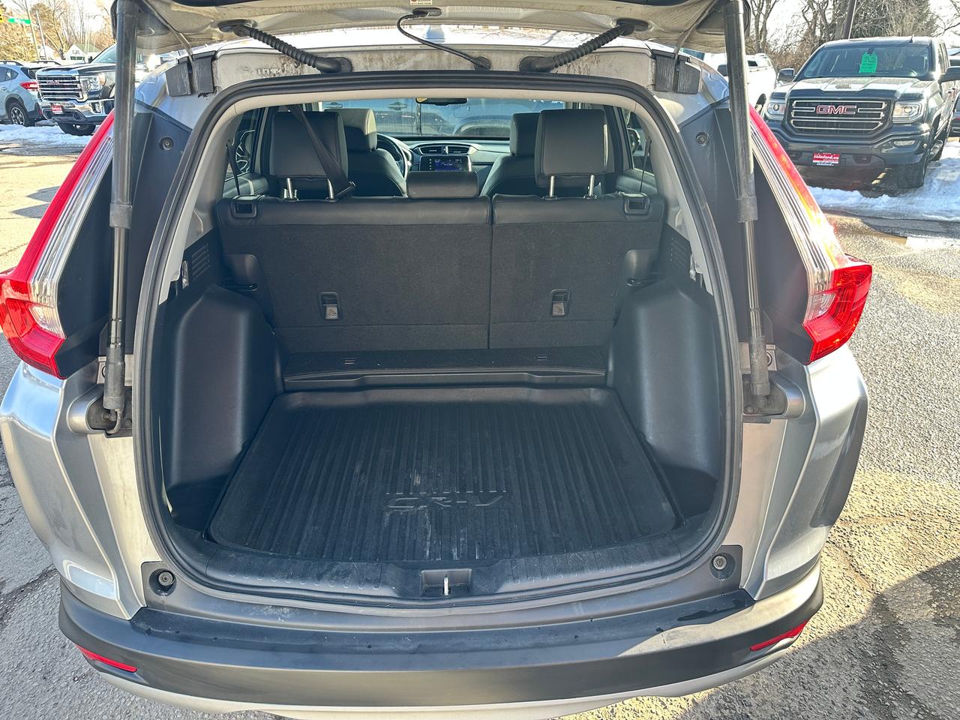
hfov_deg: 71.6
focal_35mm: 24
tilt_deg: -25.4
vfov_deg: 56.8
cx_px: 480
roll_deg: -0.7
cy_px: 360
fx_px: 666
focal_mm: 6.86
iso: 80
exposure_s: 1/263
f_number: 1.78
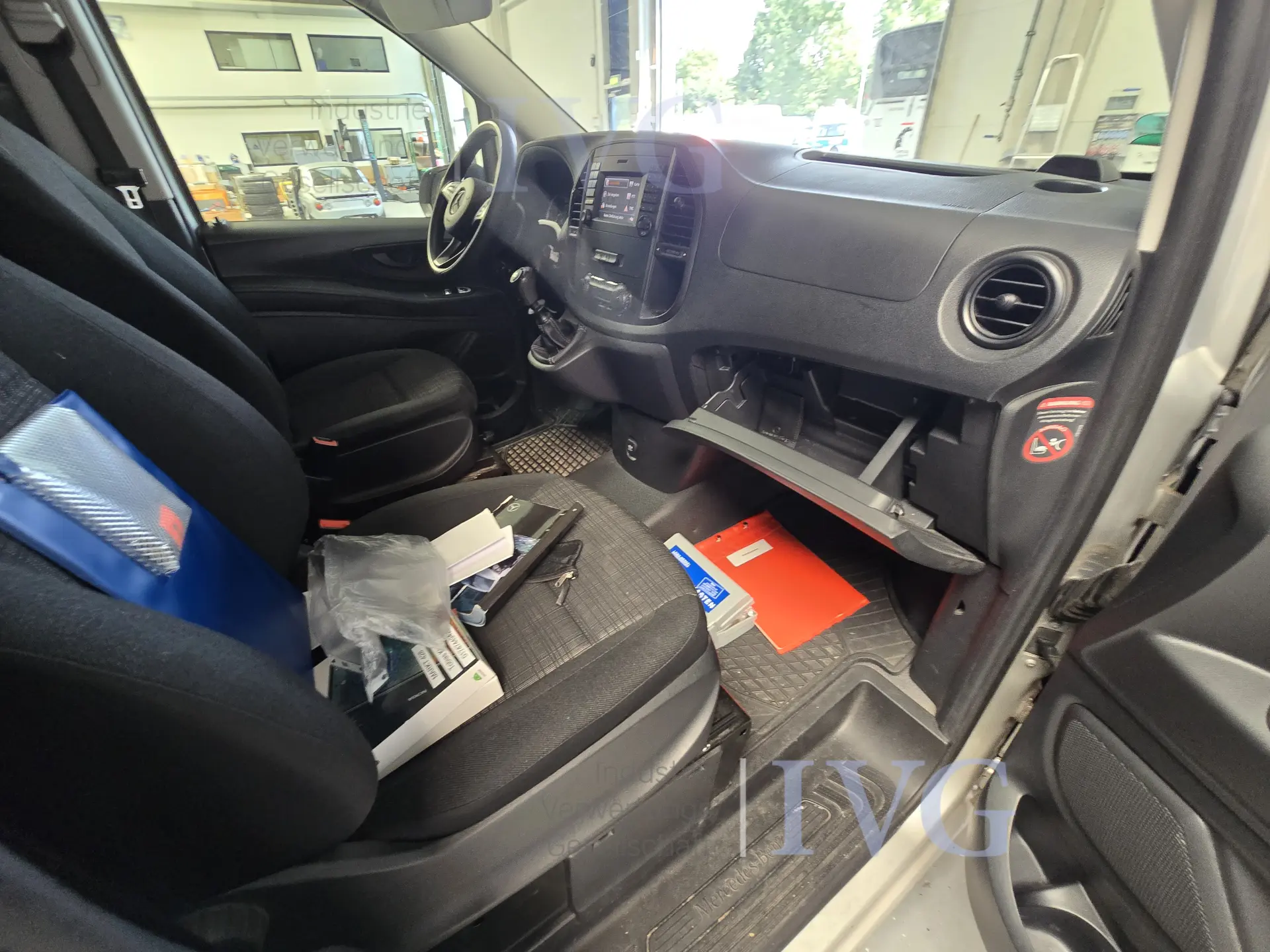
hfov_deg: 106.2
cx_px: 635
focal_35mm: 13
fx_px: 477
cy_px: 476
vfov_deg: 89.9
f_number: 2.2
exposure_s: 1/60
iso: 250
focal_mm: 2.2
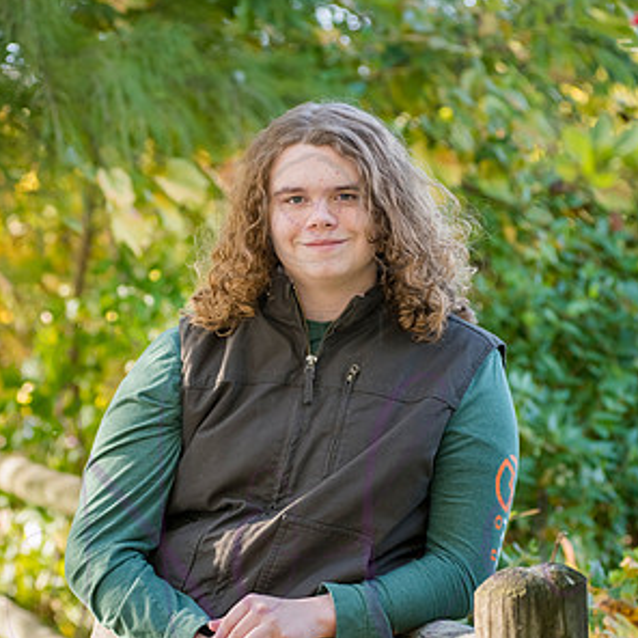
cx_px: 319
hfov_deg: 15.7
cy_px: 405
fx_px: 2315
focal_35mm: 111
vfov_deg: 15.7
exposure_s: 1/320
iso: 640
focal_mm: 86
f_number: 4
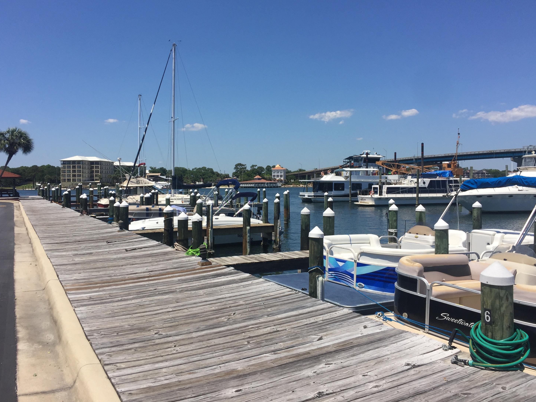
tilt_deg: -0.7
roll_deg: -0.2
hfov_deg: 60.0
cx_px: 263
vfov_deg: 46.8
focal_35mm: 30
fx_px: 465
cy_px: 196
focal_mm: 4.15
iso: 32
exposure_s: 1/3300
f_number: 2.2
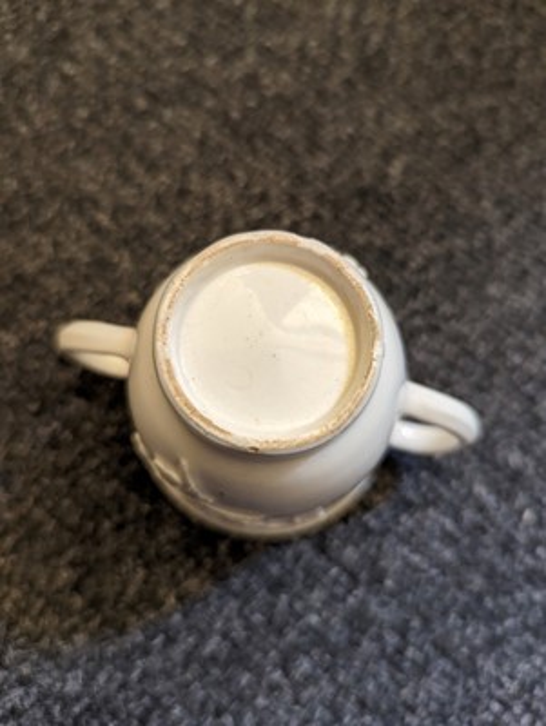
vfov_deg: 71.5
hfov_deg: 56.9
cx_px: 273
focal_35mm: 24
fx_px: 504
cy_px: 363
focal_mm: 6.81
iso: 1141
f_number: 1.85
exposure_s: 1/92.2
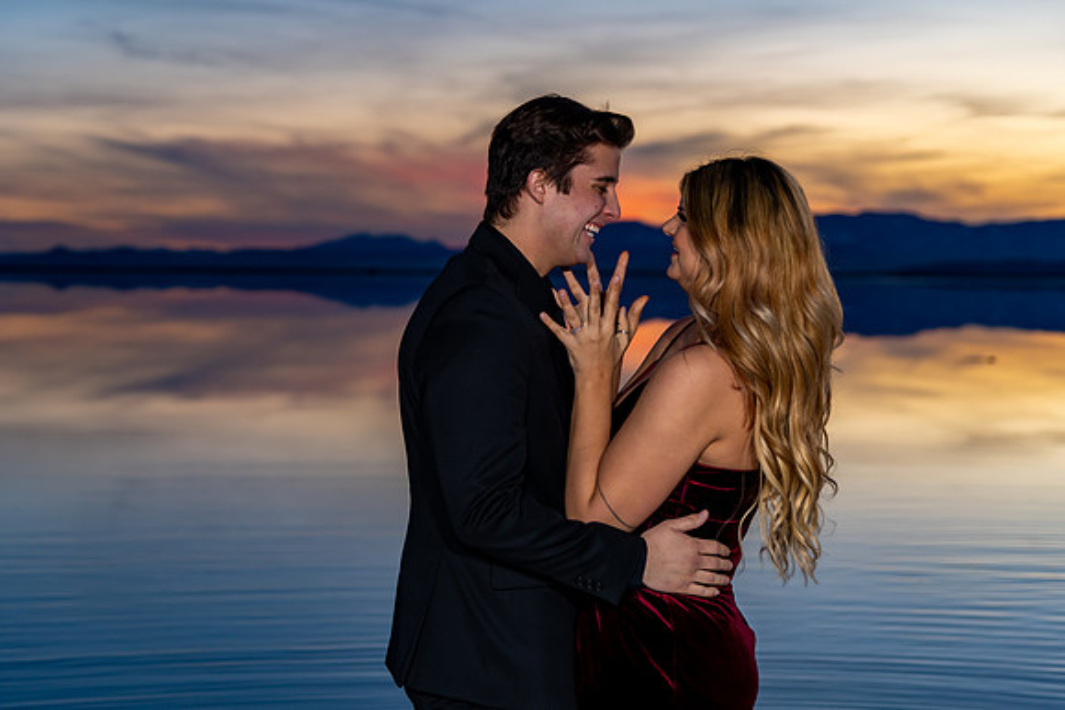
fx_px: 2266
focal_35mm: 77
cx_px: 533
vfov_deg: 17.8
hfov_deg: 26.5
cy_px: 328
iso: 500
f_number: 4
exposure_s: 1/100
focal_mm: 70
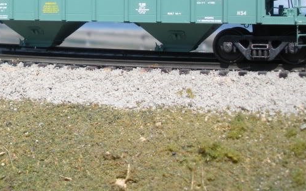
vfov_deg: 16.3
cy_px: -14
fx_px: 650
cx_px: 75
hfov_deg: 26.1
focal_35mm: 78
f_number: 3.5
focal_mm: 6.3
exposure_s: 1/589
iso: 64
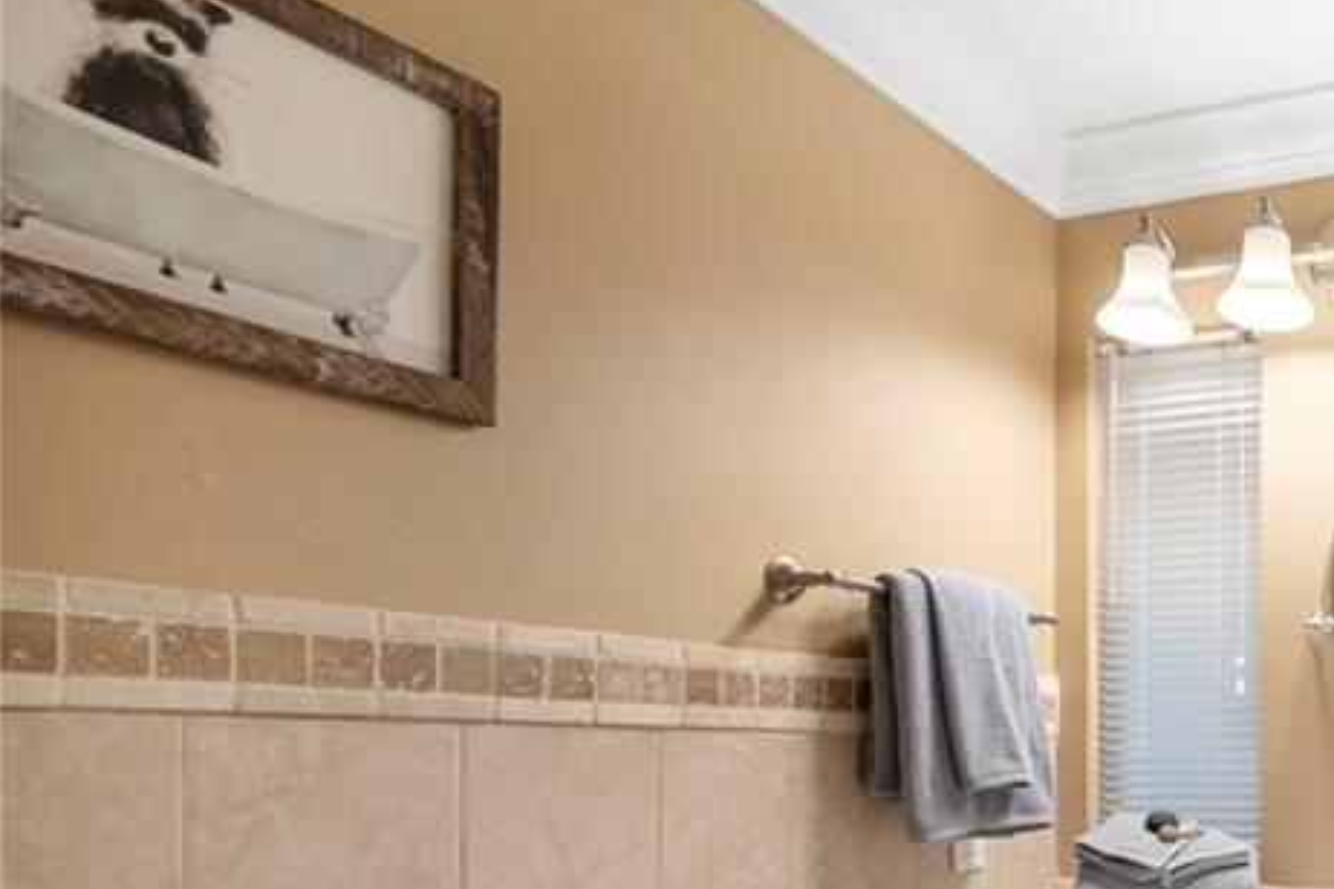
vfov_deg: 39.8
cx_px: 1475
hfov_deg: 45.1
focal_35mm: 31
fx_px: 1149
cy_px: 765
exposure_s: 1/15
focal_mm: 14
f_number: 4
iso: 640
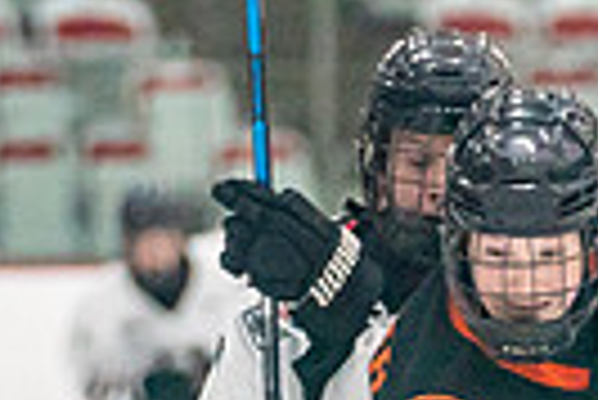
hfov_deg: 2.5
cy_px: 940
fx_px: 13636
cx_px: 404
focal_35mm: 820
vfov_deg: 1.7
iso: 3200
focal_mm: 136
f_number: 2.8
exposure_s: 1/1250
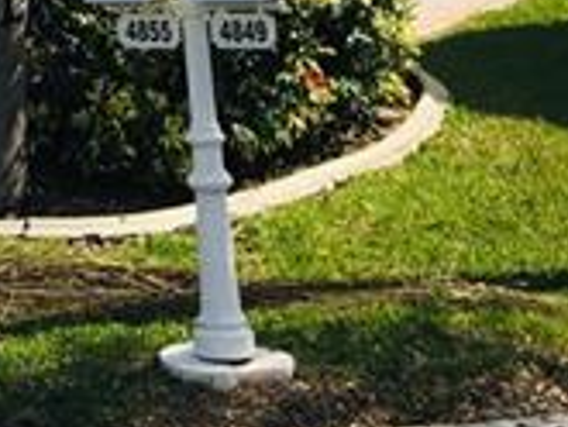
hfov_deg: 13.9
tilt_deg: +17.7
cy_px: -768
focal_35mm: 135
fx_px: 2217
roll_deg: -0.5
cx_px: -231
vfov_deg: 9.2
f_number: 2.2
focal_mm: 4.15
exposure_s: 1/1508
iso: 25
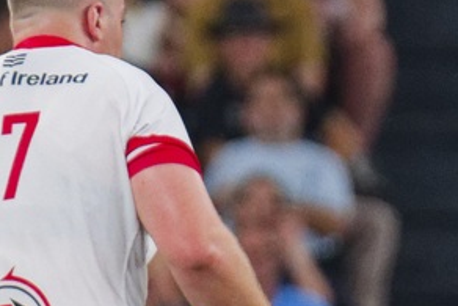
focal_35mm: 2773
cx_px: 969
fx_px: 35295
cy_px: 432
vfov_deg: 0.5
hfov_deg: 0.7
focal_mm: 300
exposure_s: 1/1250
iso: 1250
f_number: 2.8
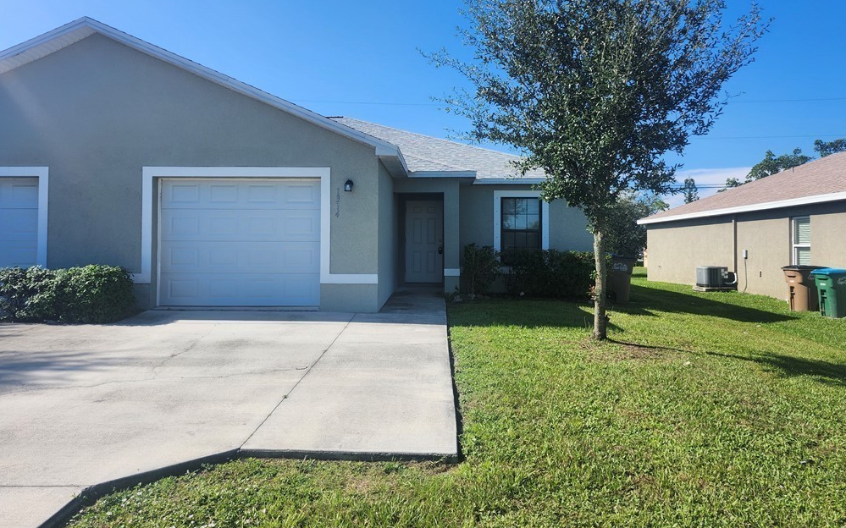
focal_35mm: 25
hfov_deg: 72.6
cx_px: 429
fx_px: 576
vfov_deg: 49.2
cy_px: 239
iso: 25
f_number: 1.8
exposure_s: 1/1369
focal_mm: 5.54
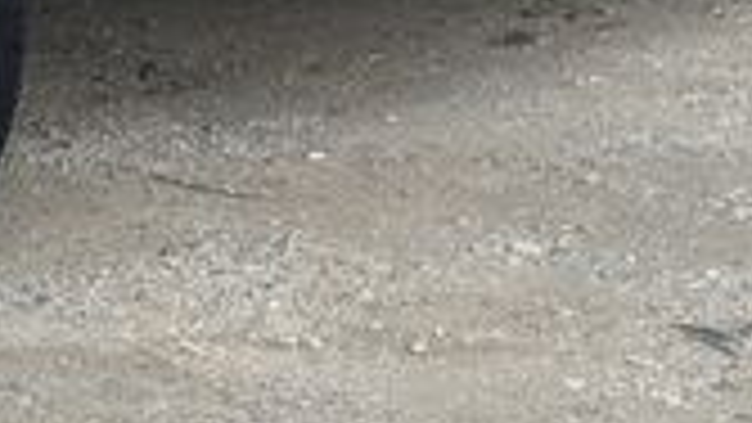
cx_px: -311
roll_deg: +1.0
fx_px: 3989
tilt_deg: -3.7
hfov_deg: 10.5
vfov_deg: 5.9
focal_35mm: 200
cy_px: -490
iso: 100
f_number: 1.78
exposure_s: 1/4098
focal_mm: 6.76
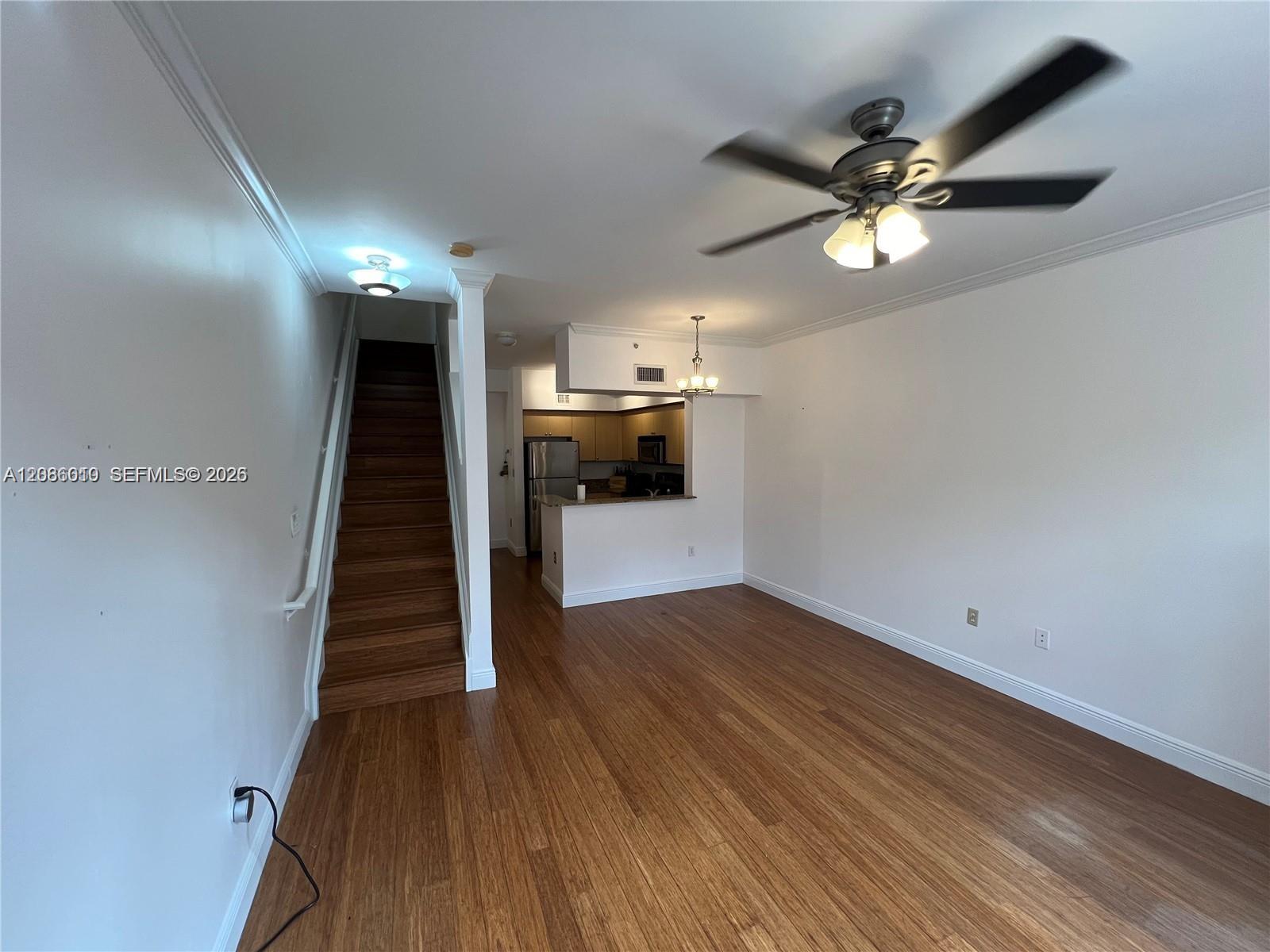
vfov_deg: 89.9
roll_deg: +0.4
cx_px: 635
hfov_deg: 106.2
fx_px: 477
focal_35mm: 13
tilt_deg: -3.5
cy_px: 476
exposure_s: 1/120
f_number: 1.8
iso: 200
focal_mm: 1.57
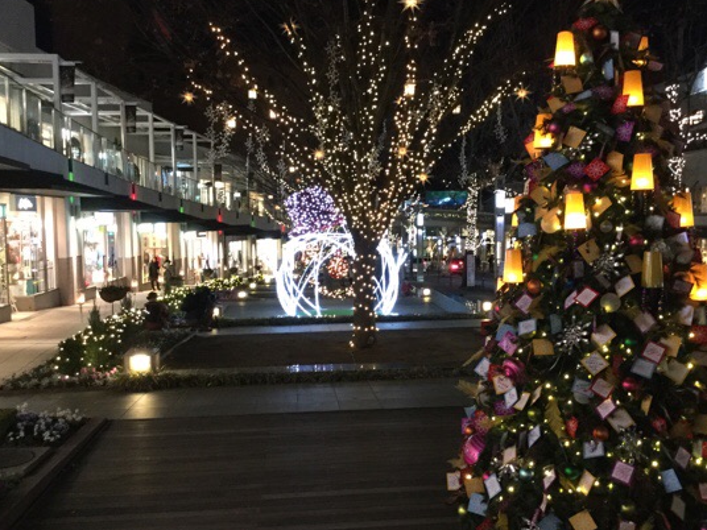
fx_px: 756
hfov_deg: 50.1
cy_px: 276
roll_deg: -1.3
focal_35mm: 37
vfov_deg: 38.7
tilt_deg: -5.5
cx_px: 388
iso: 200
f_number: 2.4
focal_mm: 3.3
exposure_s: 1/15
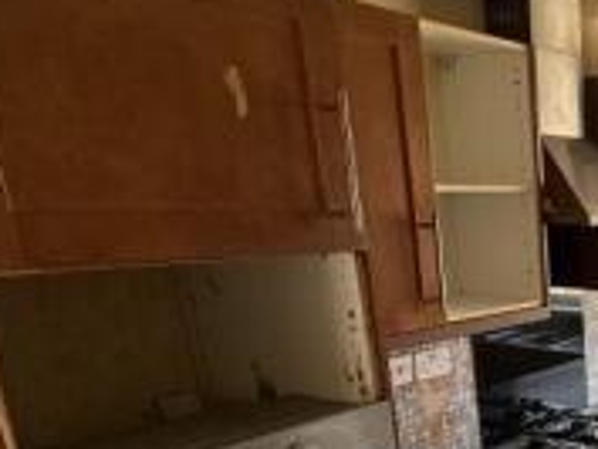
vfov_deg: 29.6
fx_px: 795
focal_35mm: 46
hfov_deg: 32.6
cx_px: 748
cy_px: 444
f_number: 2.2
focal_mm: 2.22
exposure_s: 1/99
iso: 125
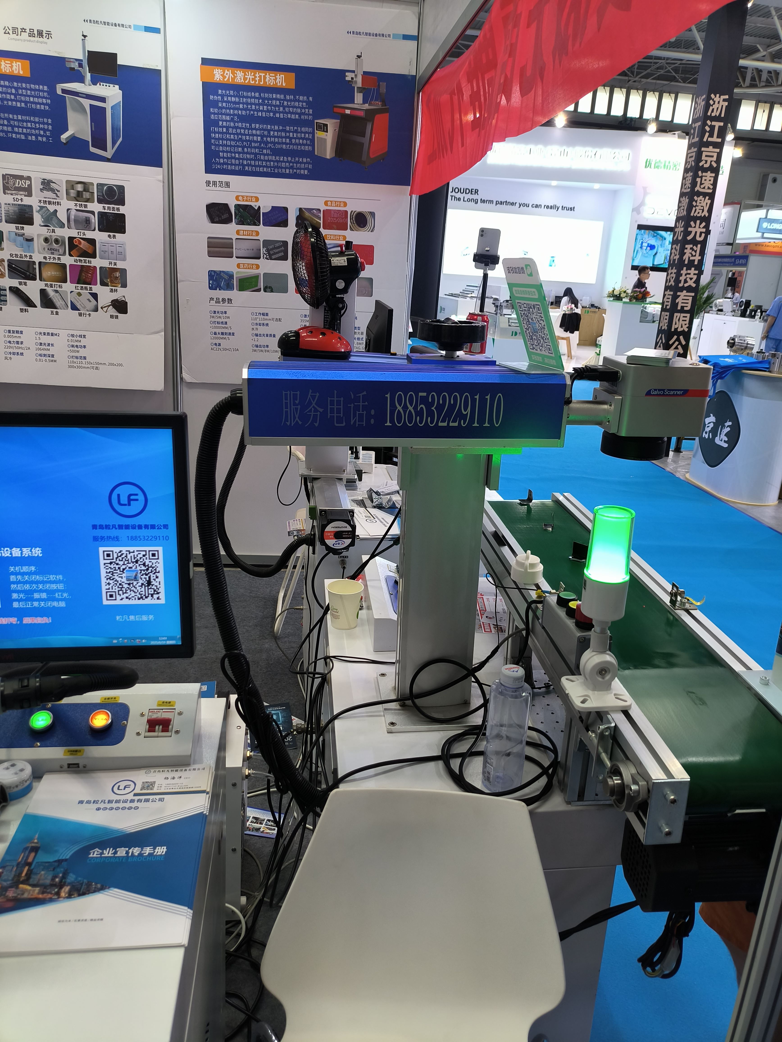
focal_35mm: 23
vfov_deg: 73.9
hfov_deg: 58.9
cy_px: 521
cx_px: 391
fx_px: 692
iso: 176
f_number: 1.79
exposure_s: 1/50
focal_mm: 4.69
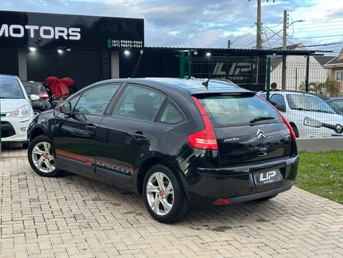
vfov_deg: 30.3
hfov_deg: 39.6
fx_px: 476
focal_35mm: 48
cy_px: 129
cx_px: 172
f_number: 1.78
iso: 50
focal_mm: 6.86
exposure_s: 1/150
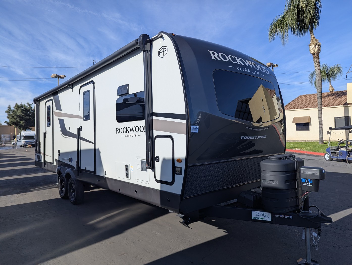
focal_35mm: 24
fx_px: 244
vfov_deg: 56.9
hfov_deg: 71.5
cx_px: 176
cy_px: 132
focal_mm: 6.81
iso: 46
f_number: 1.85
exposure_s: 1/2833
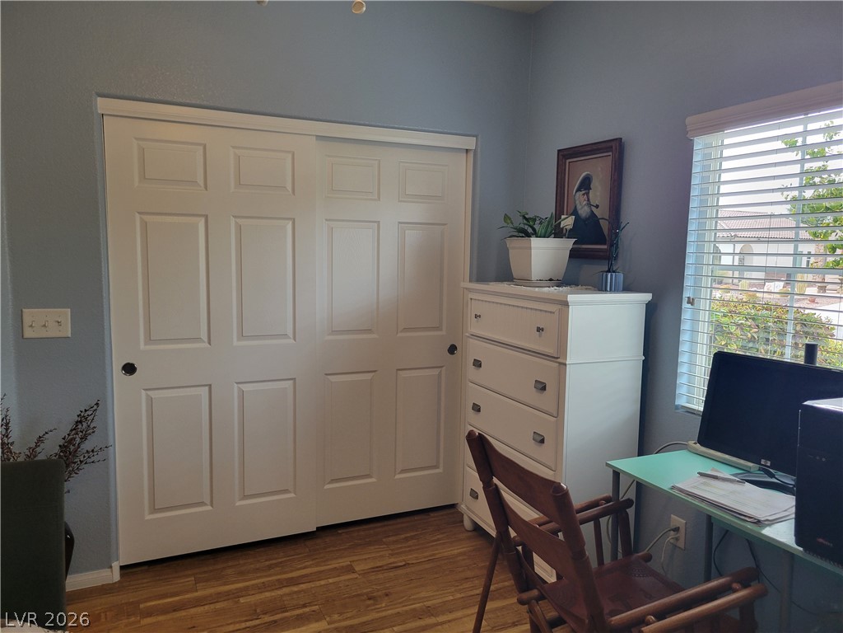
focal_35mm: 26
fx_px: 633
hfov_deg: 67.3
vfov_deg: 53.1
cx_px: 422
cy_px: 316
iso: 200
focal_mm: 5.4
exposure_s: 1/120
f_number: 1.8
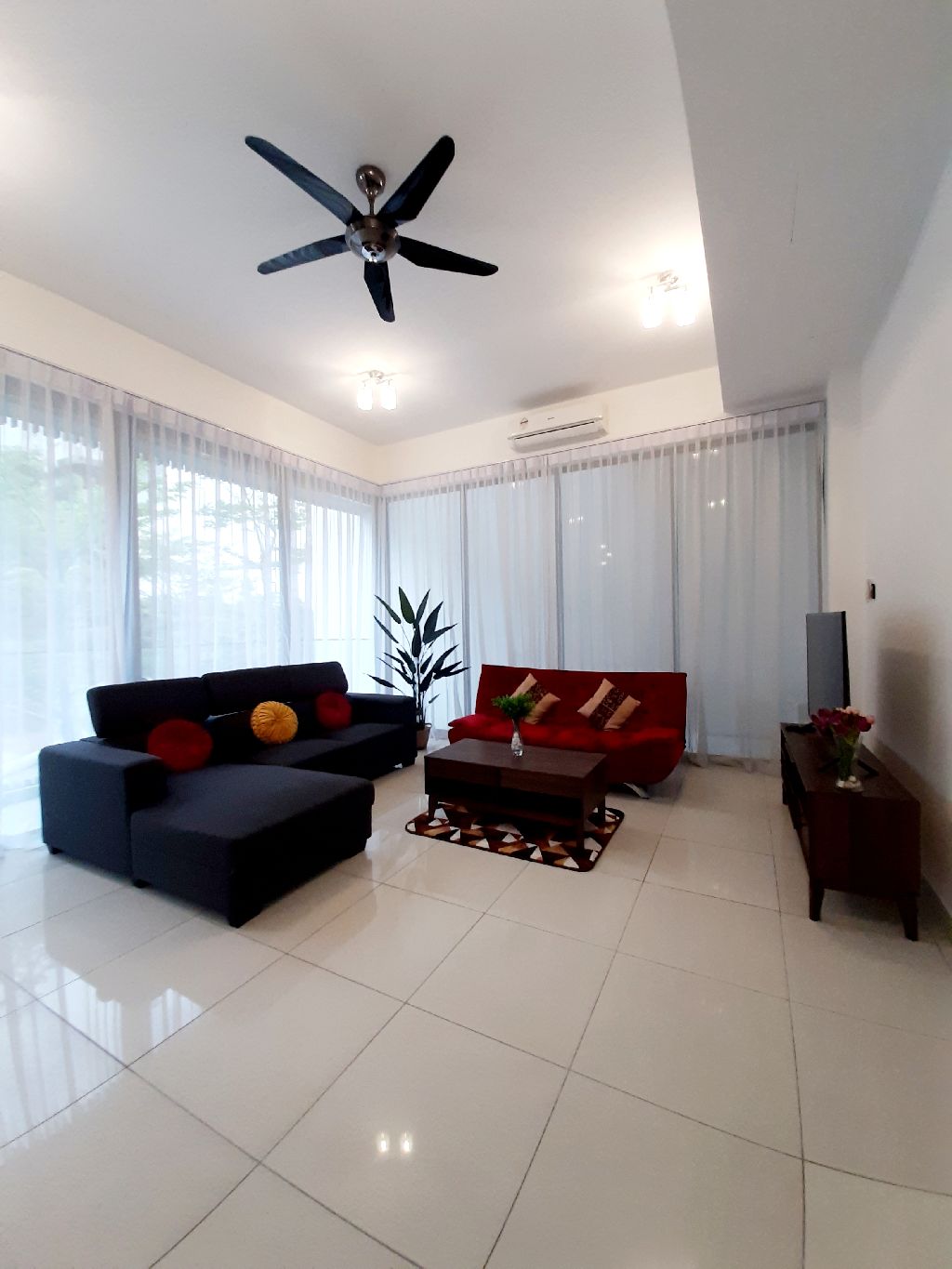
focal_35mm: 13
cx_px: 476
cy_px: 634
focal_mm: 1.42
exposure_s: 1/50
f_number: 2.2
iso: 100
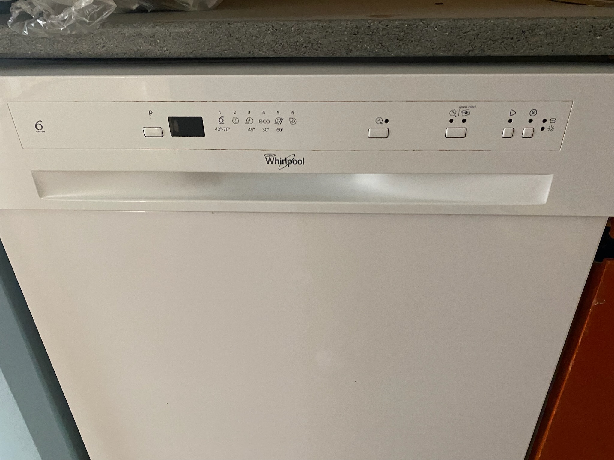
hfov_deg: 67.3
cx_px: 307
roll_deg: +0.7
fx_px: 461
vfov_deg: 53.1
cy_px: 230
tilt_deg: -28.5
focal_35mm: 26
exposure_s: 1/33
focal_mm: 4.25
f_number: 1.8
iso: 400
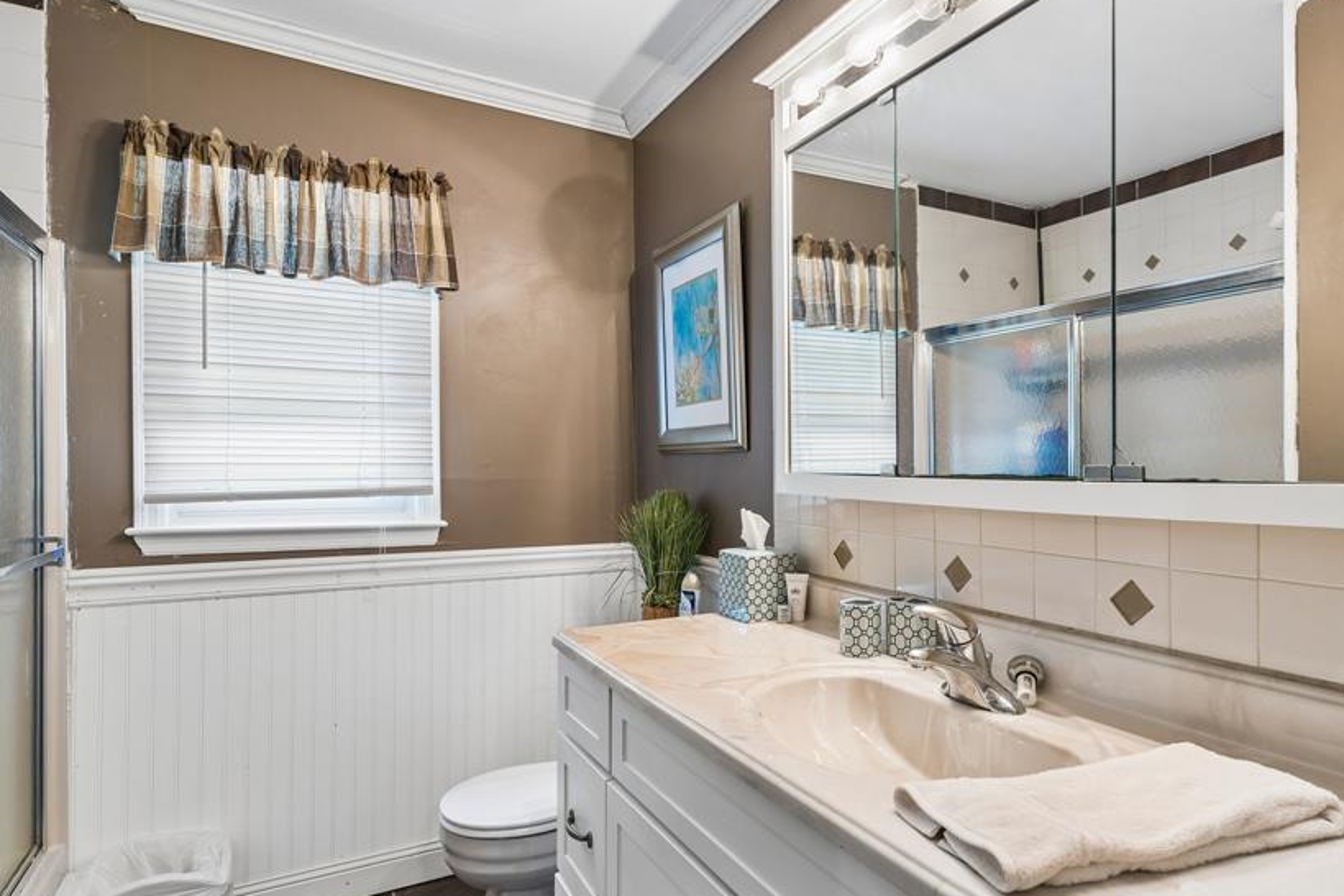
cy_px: 496
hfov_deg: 83.7
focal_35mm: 20
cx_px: 748
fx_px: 747
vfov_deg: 61.8
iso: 250
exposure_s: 1/5
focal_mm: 16
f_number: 6.3
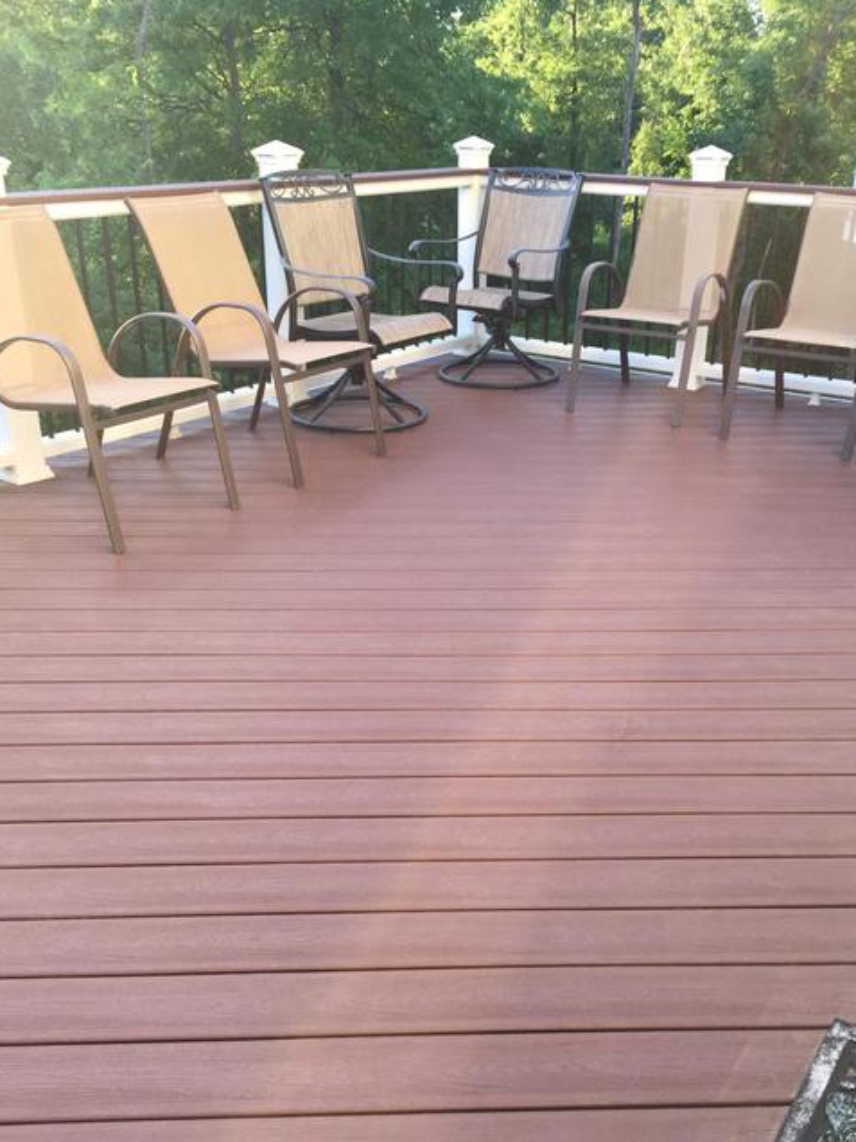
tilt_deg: -24.7
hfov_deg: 40.7
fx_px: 1154
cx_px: 468
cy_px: 655
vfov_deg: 52.4
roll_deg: -1.0
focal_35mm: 35
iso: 40
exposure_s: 1/120
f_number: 2.2
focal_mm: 4.15
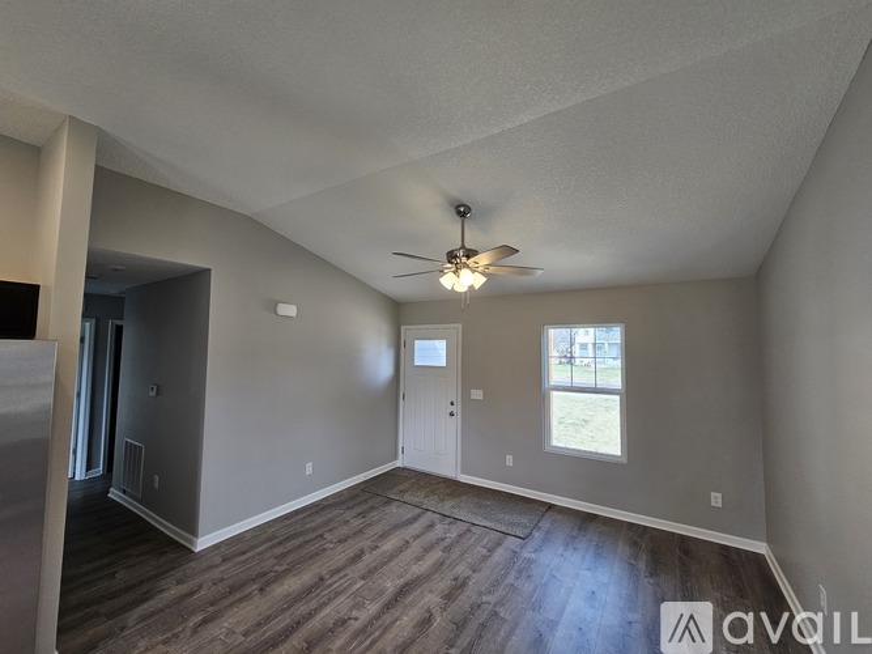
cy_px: 327
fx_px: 327
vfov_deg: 89.9
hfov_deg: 106.2
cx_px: 436
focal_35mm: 13
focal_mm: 2.2
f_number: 2.2
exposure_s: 1/60
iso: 80
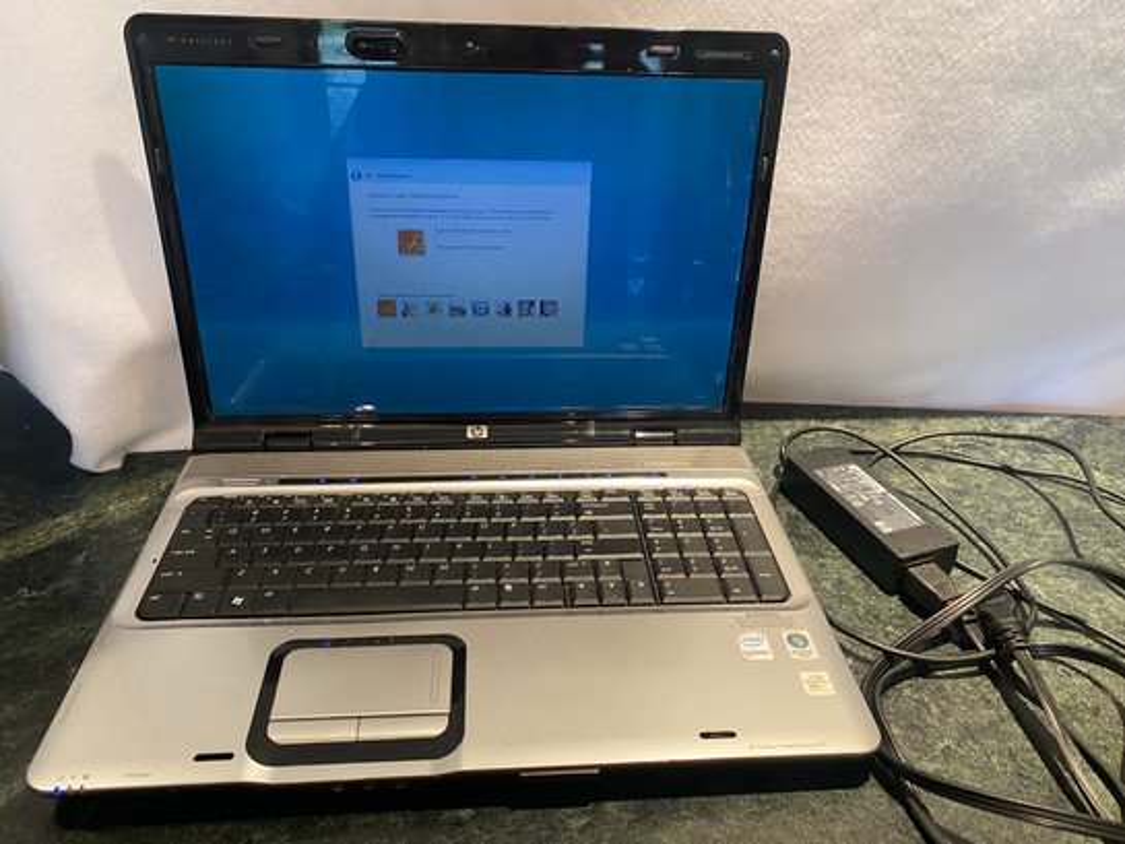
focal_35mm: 26
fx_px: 845
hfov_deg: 67.3
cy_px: 422
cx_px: 562
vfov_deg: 53.1
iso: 200
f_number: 1.8
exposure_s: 1/60
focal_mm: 4.25
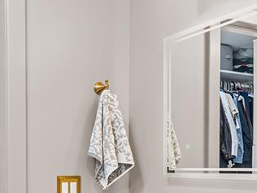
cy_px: 171
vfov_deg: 25.4
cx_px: 1
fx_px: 416
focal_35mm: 56
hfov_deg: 31.8
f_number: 8
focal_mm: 18
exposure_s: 1/2.5
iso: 100
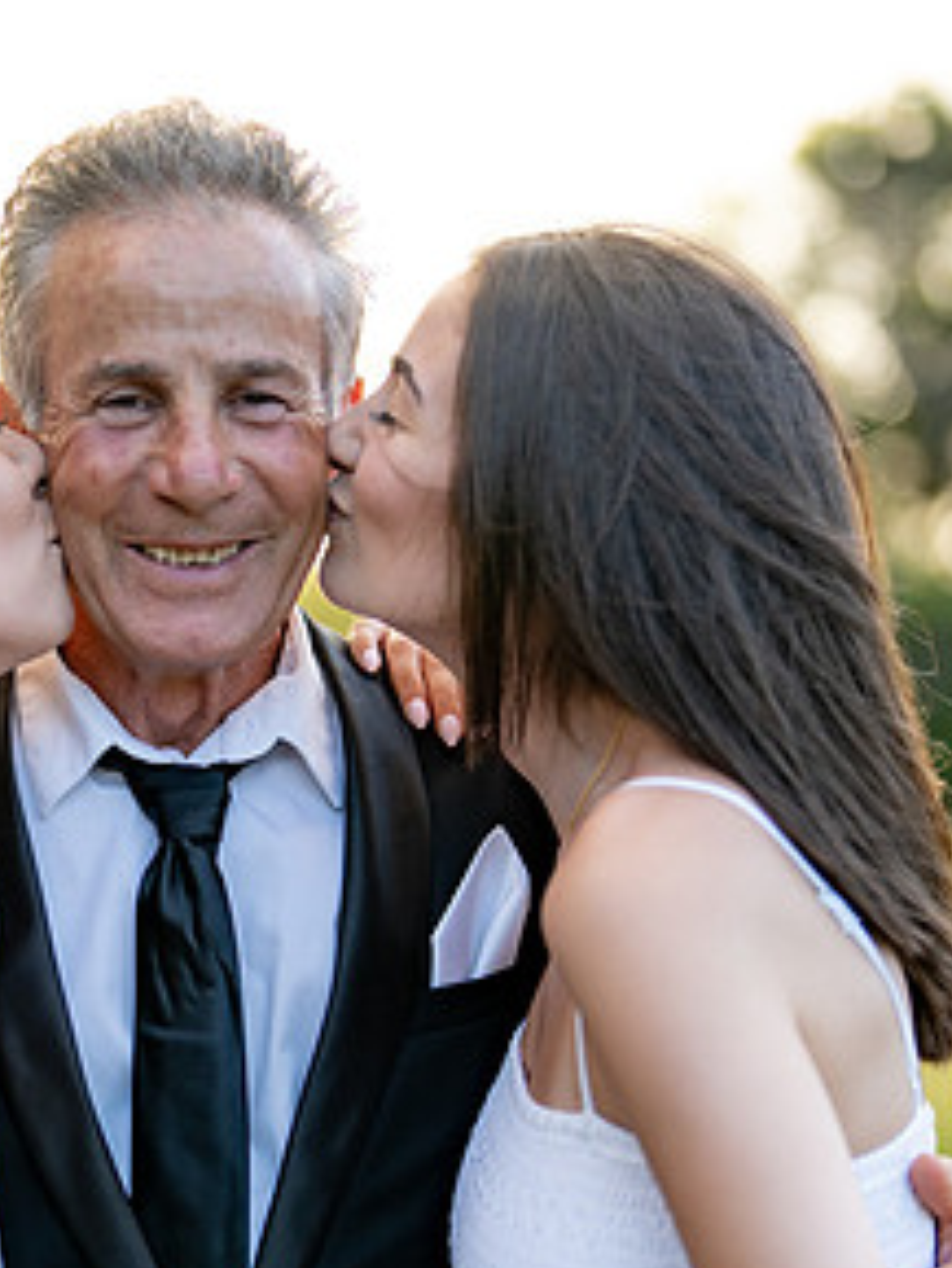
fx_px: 3847
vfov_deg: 18.7
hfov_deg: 14.1
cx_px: 307
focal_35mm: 105
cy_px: 755
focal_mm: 50
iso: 100
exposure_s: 1/800
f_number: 1.2
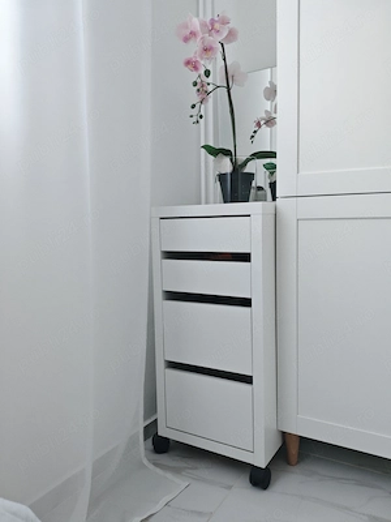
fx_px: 392
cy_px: 261
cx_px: 196
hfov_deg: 53.1
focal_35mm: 26
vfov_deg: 67.3
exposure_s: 1/100
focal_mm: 4.94
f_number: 1.5
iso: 500
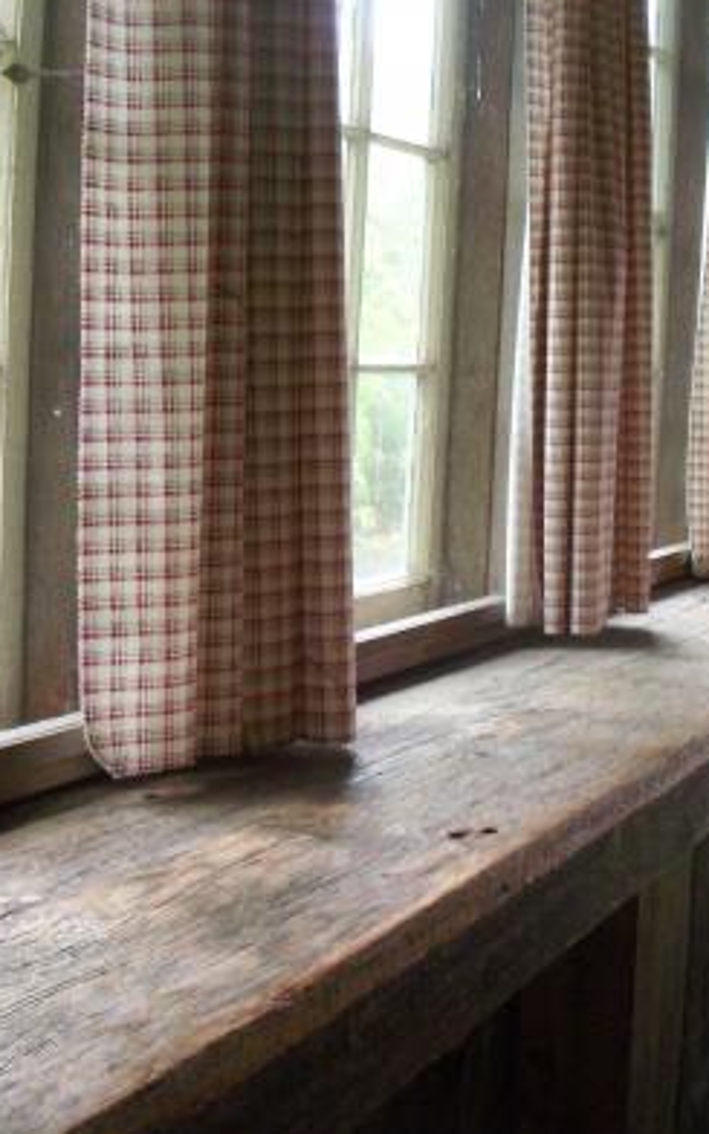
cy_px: 602
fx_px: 1700
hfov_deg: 23.5
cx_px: 434
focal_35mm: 55
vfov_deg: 36.9
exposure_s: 1/30
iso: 250
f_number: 3
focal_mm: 6.3
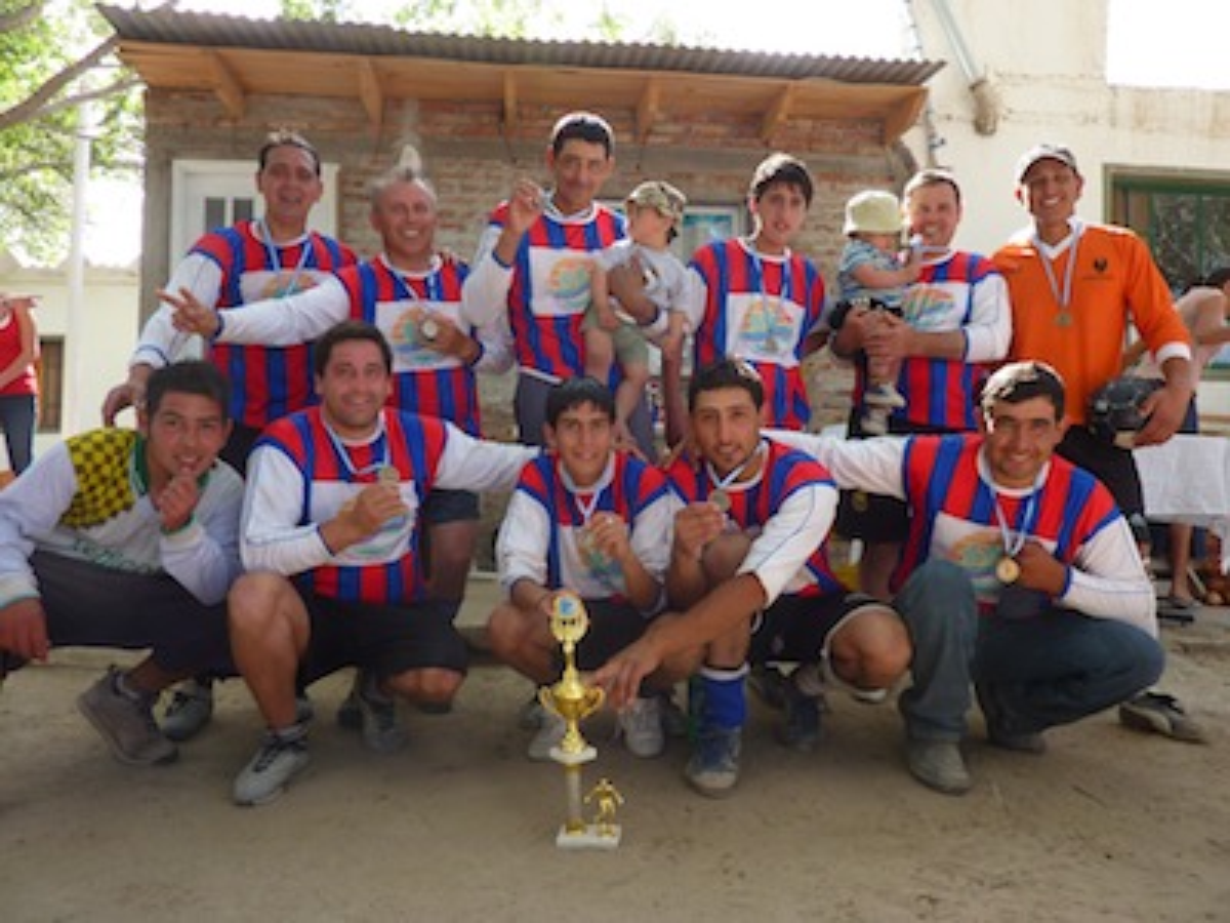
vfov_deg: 54.9
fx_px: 888
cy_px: 462
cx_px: 615
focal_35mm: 25
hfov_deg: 69.4
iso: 80
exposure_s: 1/100
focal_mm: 4.1
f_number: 3.3
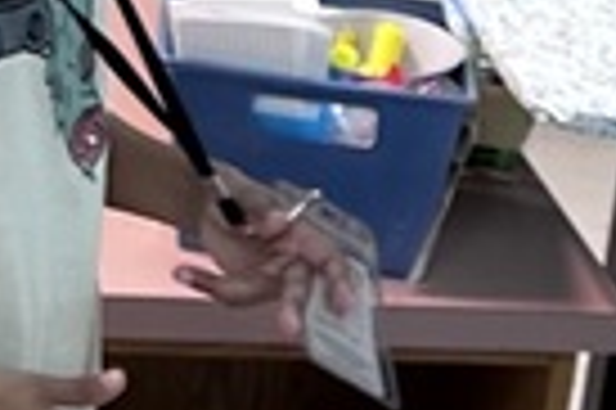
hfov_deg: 9.9
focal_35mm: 187
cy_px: 698
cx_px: 1398
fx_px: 3196
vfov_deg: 7.2
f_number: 1.78
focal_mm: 6.86
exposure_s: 1/101
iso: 250
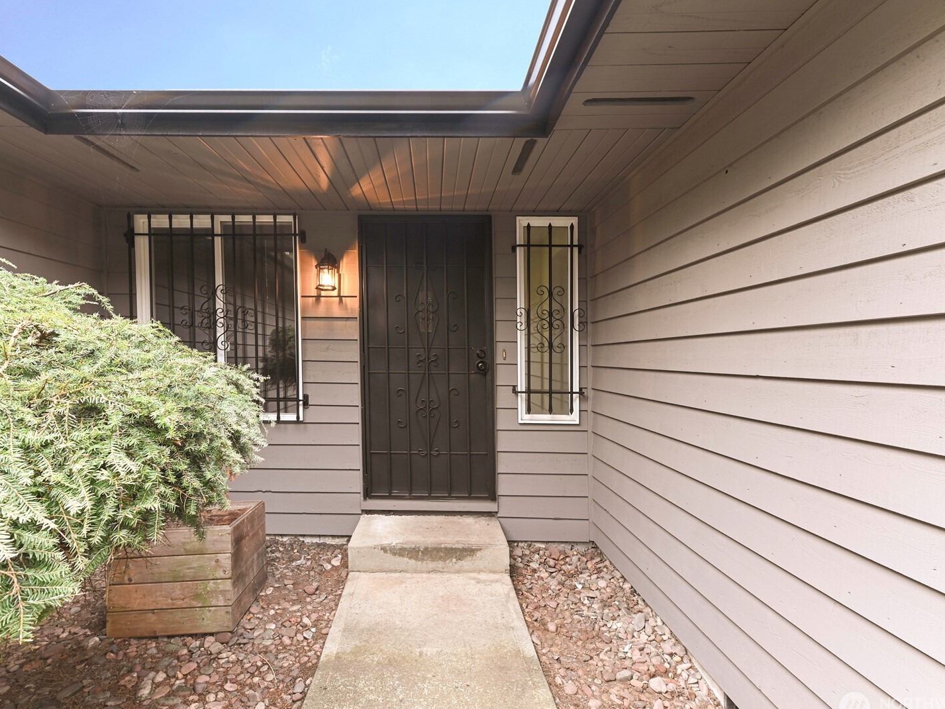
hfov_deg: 94.3
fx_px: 437
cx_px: 437
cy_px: 359
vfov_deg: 78.1
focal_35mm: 16
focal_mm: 14
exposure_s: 1/10
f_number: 7.1
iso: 250
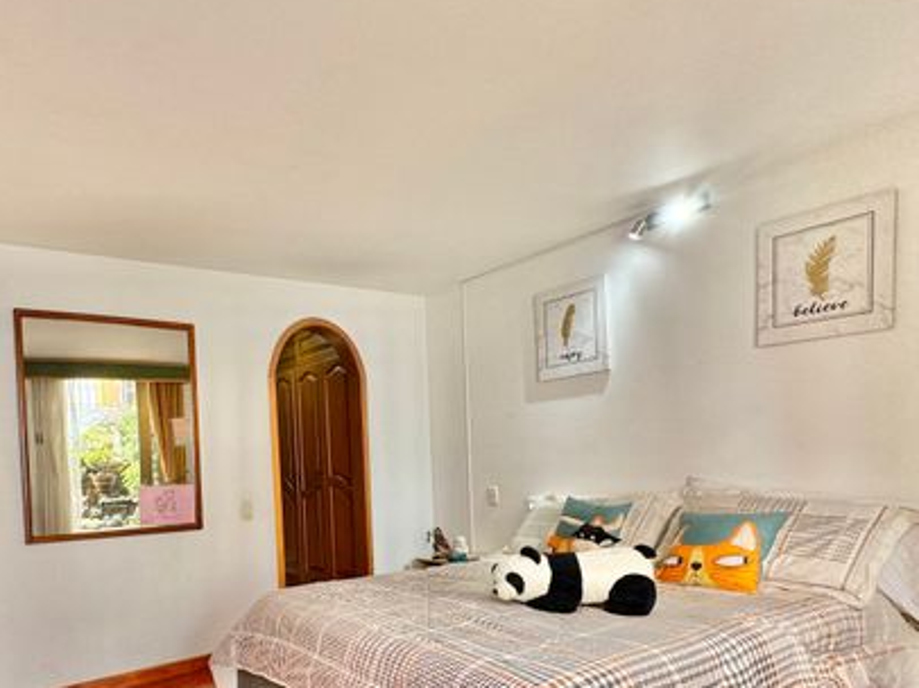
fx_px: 610
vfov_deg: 56.6
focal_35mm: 23
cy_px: 496
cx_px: 243
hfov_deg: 69.7
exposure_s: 1/99
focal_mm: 2.22
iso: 125
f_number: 2.2
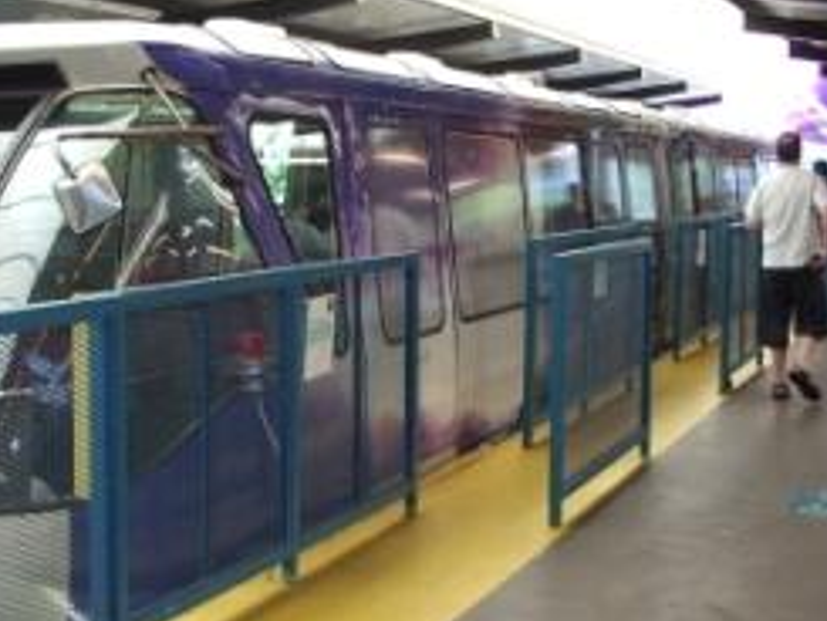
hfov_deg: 30.0
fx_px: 1530
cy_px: 230
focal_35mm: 64
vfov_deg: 22.9
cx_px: 263
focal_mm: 5.8
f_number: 2.6
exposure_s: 1/50
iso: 100
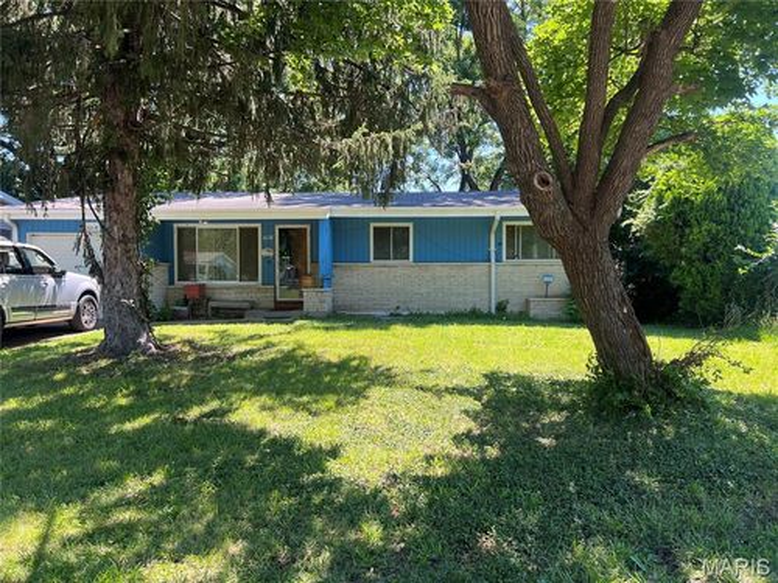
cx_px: 389
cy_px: 292
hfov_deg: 67.3
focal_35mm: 26
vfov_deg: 53.1
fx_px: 584
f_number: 1.5
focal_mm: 5.7
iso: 50
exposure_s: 1/552
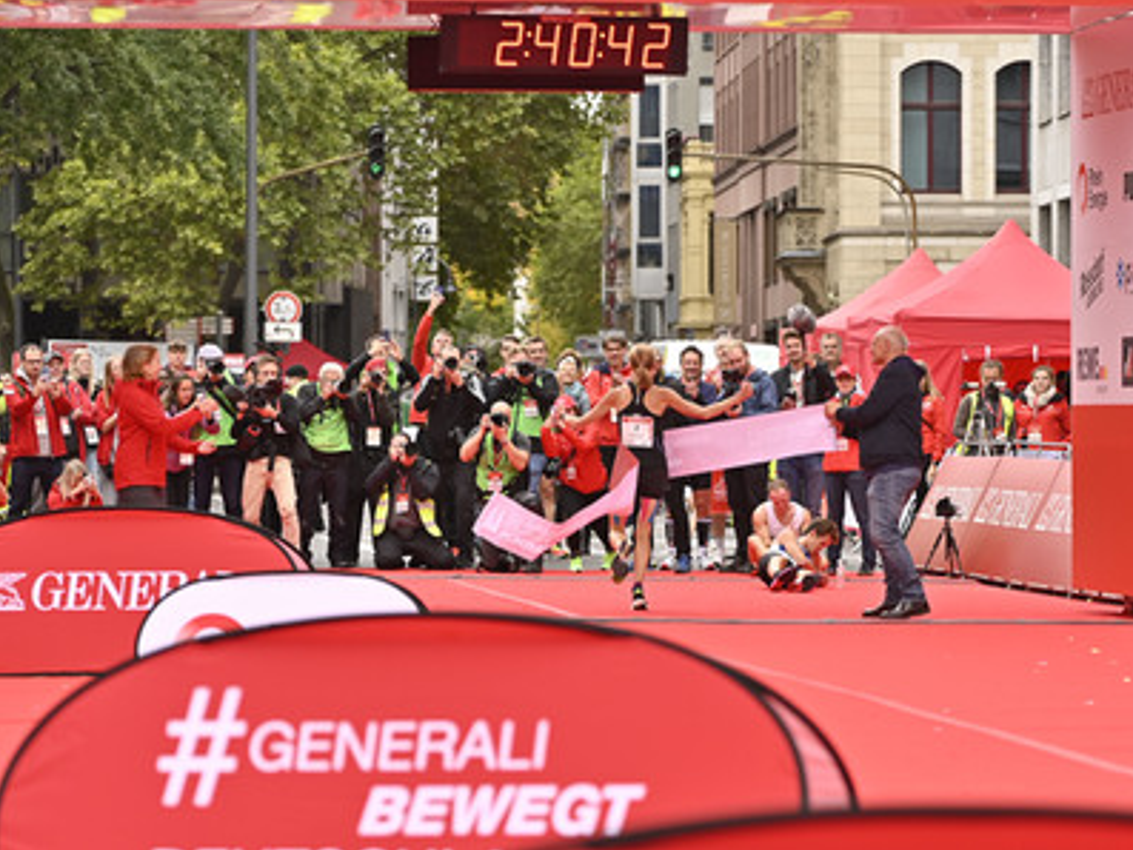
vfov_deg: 12.4
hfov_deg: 16.4
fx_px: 3929
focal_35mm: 120
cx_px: 618
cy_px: 425
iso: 200
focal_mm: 110
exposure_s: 1/800
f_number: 2.8
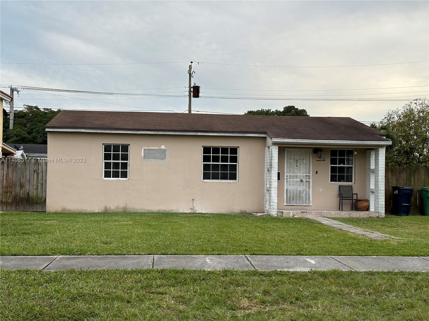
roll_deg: -1.1
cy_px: 160
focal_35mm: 48
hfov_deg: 39.7
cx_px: 214
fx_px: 595
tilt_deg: +1.1
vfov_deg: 30.3
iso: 50
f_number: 1.78
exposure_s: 1/185
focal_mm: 6.86
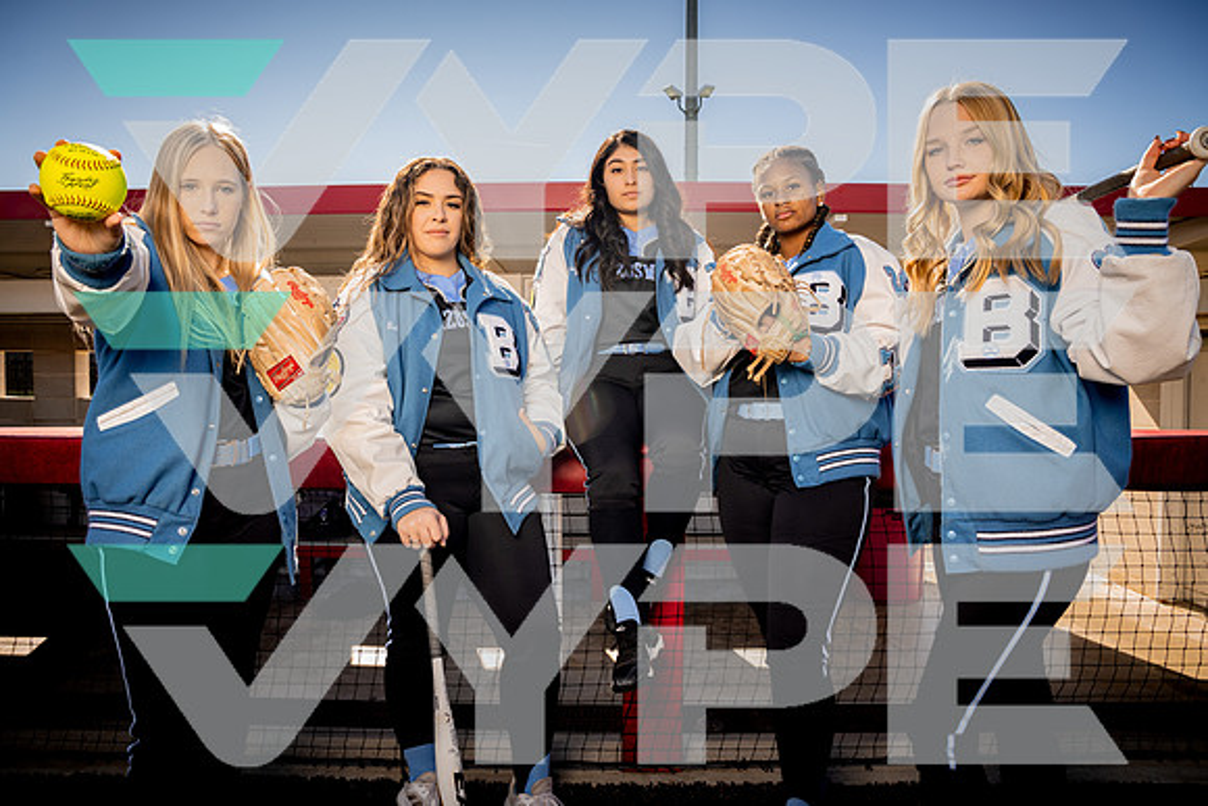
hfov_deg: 73.7
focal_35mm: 24
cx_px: 604
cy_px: 403
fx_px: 805
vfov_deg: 53.2
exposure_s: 1/250
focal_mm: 24
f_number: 7.1
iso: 250
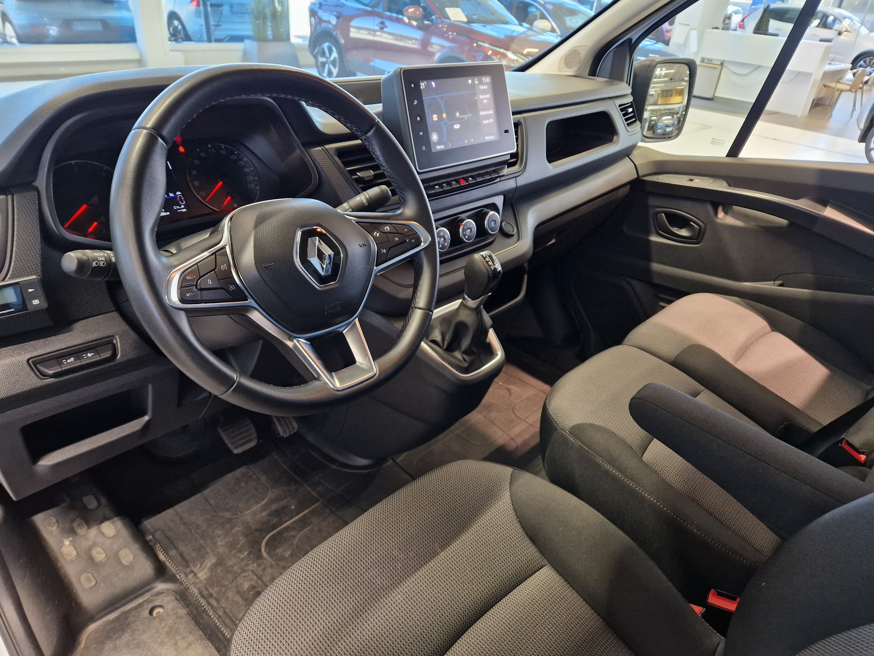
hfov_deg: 73.9
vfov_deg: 58.9
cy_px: 328
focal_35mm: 23
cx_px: 437
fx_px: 581
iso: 320
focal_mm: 5.4
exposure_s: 1/100
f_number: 1.8
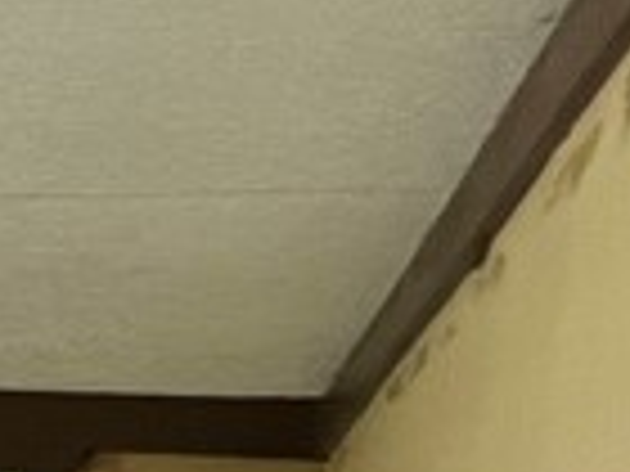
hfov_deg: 12.6
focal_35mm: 95
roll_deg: -0.1
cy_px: 1115
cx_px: -1089
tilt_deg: -9.4
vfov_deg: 12.4
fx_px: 1729
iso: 125
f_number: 1.8
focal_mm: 1.57
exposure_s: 1/99
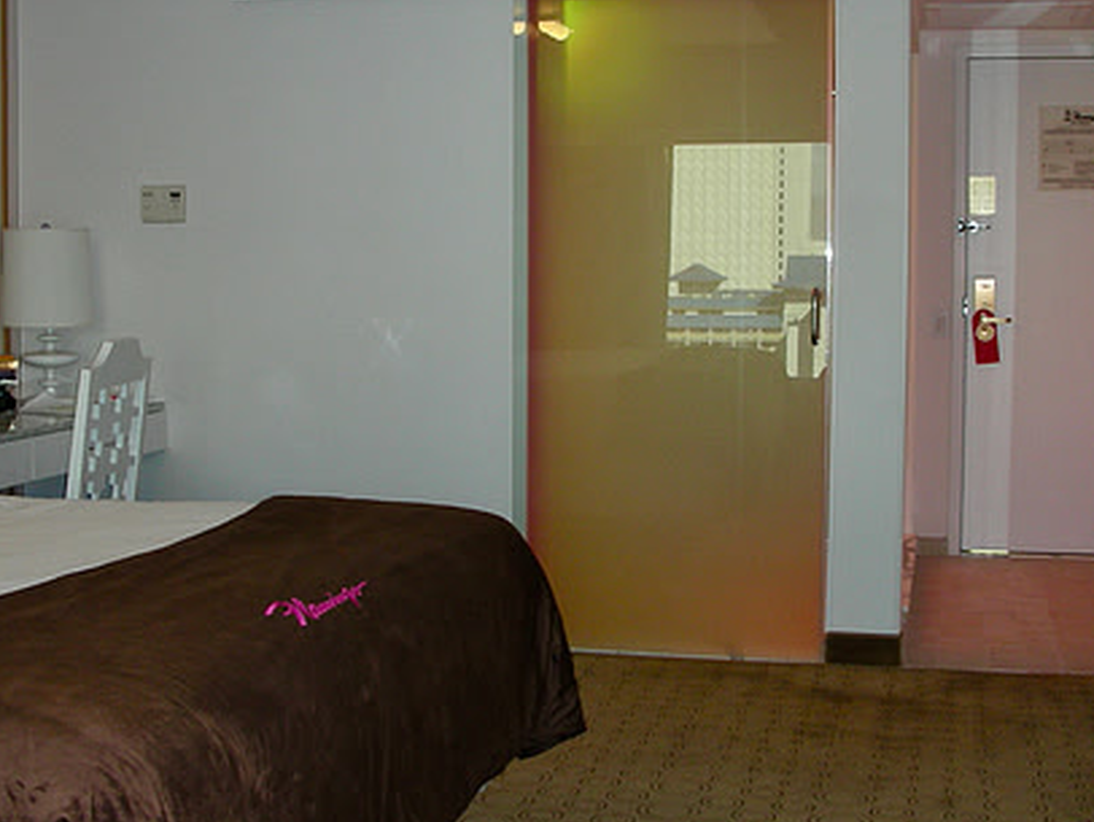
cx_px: 493
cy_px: 344
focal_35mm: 50
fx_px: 1581
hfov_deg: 38.1
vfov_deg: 29.1
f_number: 3
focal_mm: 5.8
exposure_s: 1/60.1
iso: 112
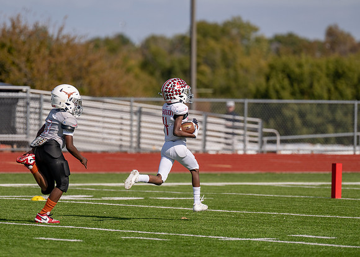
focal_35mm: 338
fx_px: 3450
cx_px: 169
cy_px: 125
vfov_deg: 4.3
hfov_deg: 6.0
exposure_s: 1/3200
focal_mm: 280
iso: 160
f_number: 4
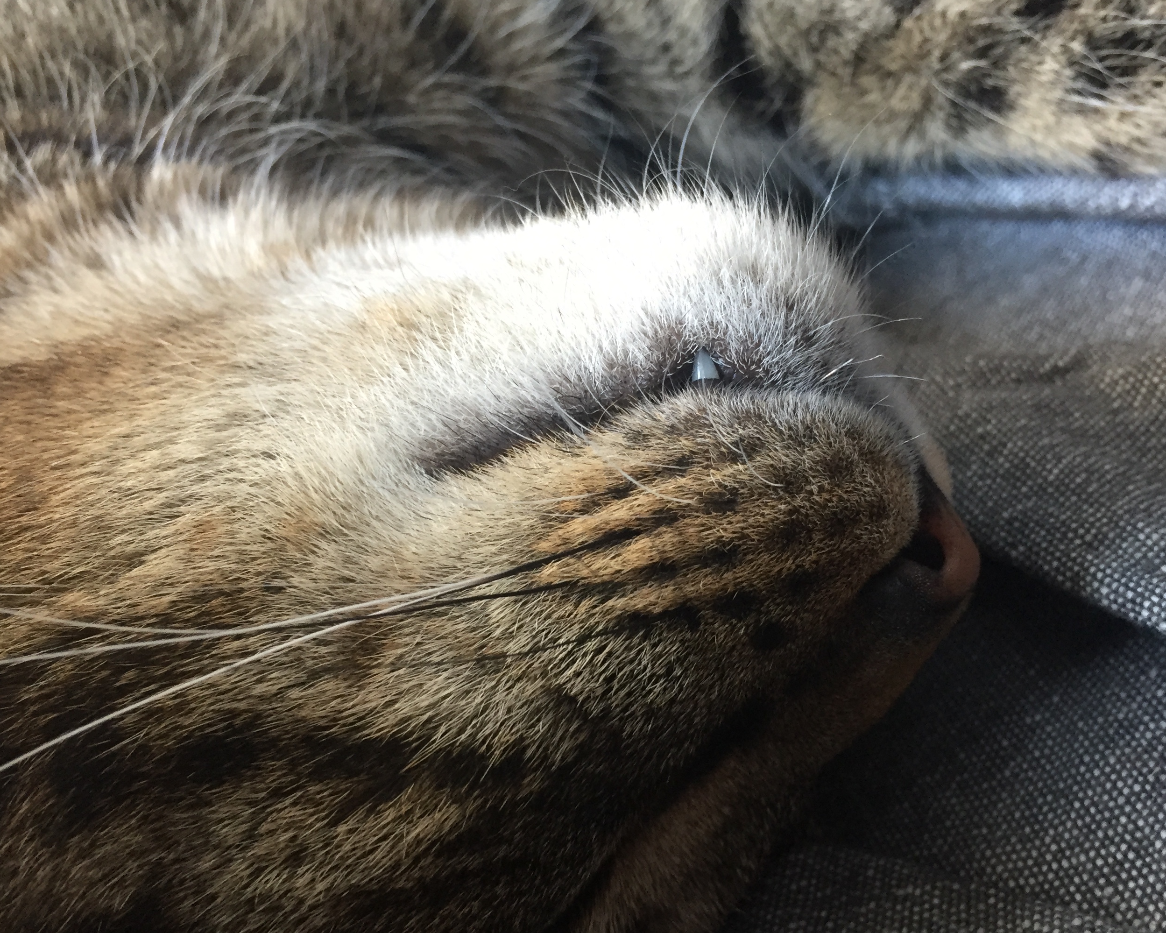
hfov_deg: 49.0
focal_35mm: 37
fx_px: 1277
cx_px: 647
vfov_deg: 40.0
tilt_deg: -33.5
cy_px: 553
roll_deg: +37.6
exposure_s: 1/33
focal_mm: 4.15
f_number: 2.2
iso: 160
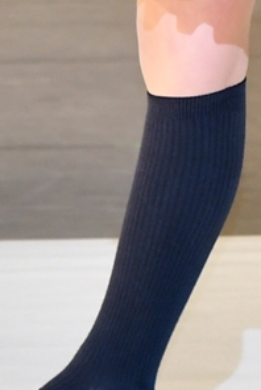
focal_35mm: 1127
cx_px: 448
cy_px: -441
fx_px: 12227
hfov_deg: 1.2
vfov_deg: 1.8
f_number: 5.6
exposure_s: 1/250
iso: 800
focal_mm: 116
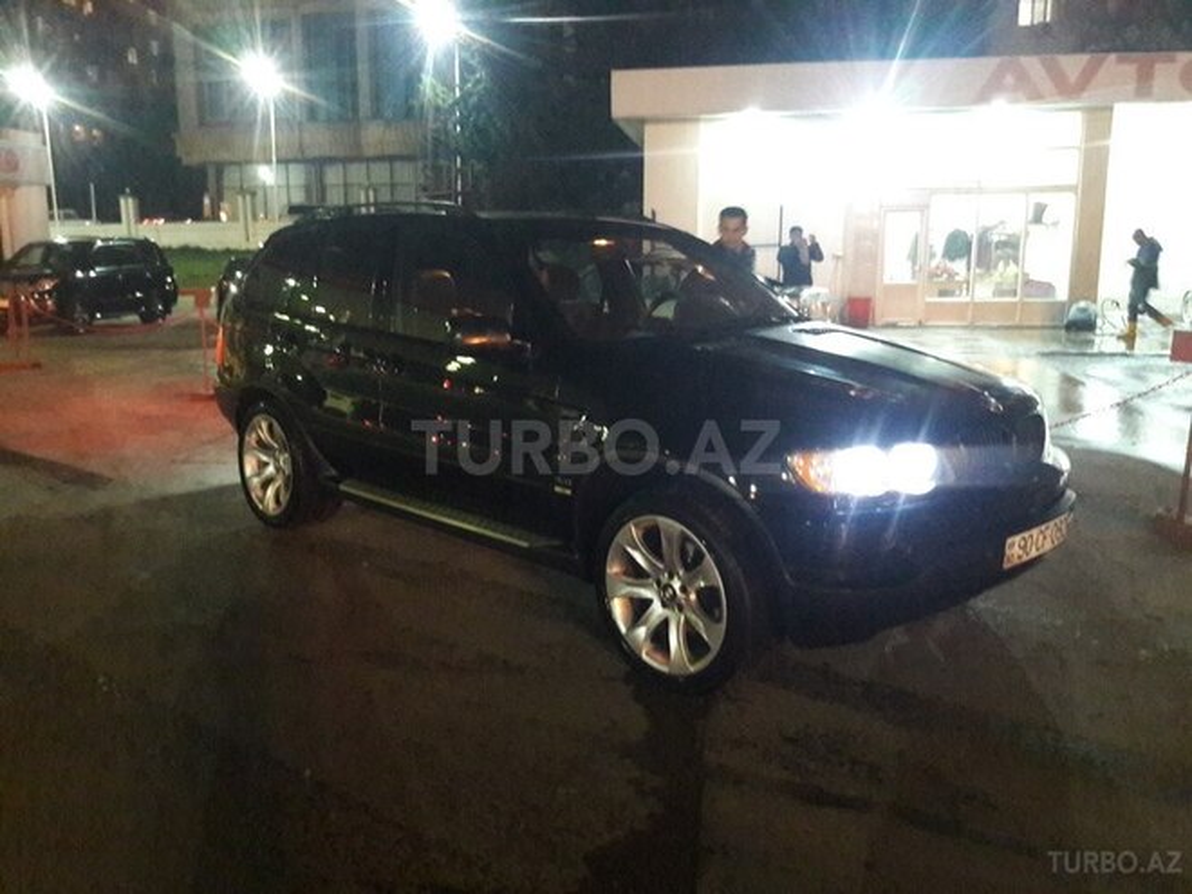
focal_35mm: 28
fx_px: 964
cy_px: 447
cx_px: 596
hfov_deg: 63.4
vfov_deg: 49.7
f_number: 1.9
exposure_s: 1/17
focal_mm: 3.7
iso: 800
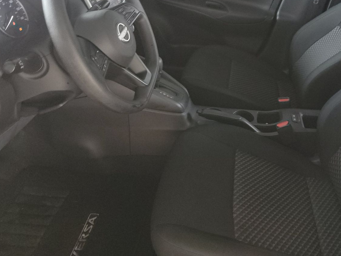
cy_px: 76
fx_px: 335
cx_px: 223
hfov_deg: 53.1
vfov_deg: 41.0
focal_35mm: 34
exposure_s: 1/59
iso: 1359
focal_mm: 6.7
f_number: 1.8
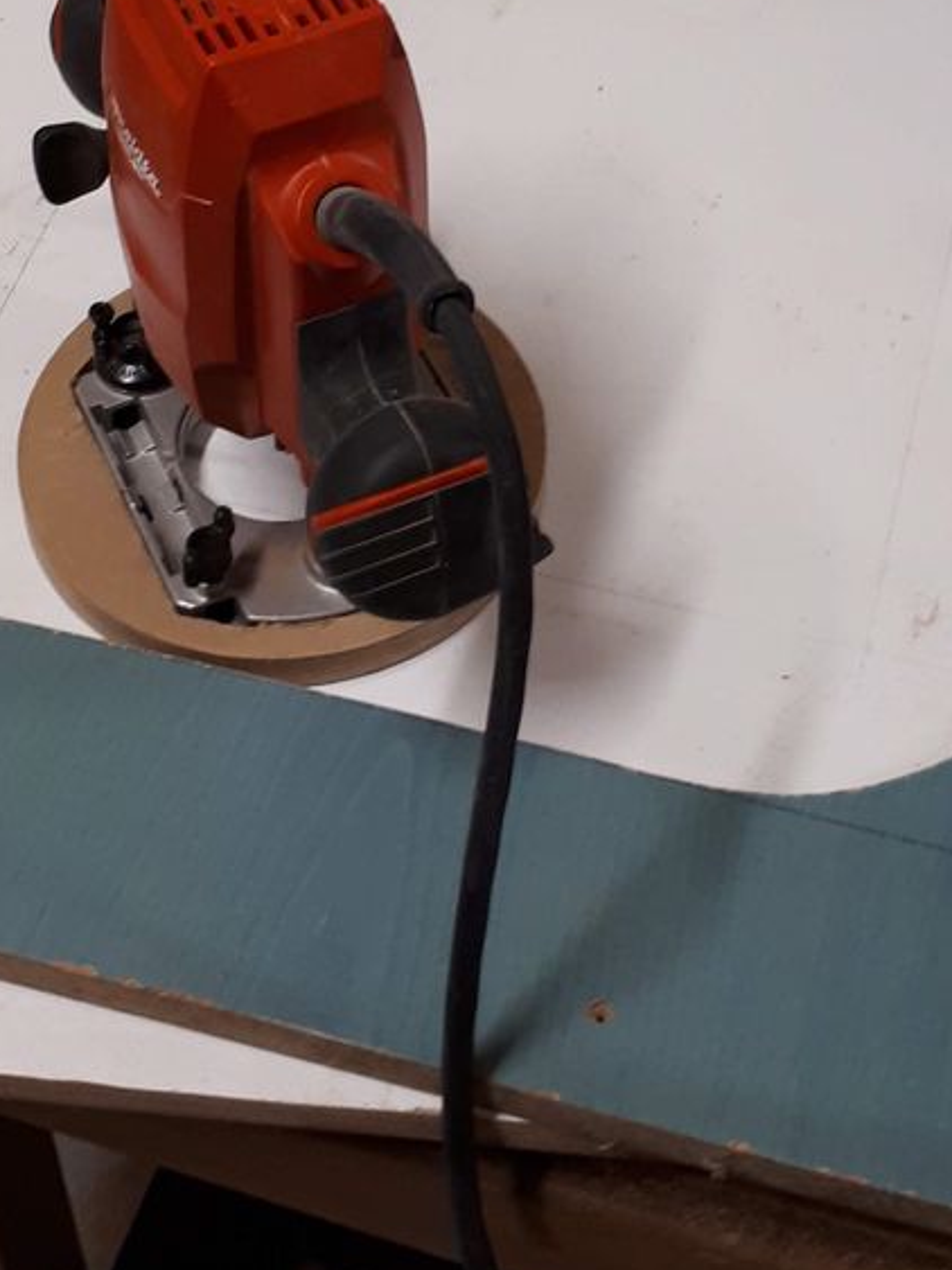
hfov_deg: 20.4
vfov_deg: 26.5
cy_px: 248
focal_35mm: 72
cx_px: 457
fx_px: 2641
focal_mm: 3.6
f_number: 1.9
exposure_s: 1/33
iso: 100
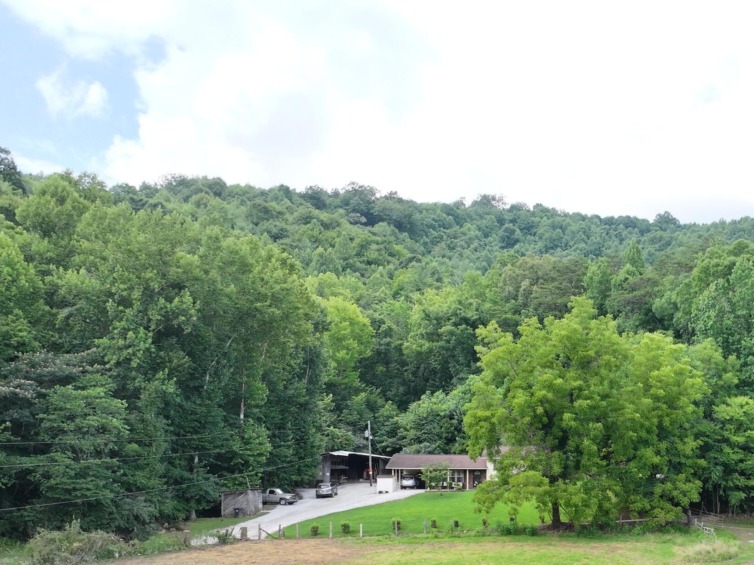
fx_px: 958
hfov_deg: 40.3
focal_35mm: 44
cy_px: 482
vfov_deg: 31.7
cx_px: 653
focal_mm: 12.29
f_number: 2.8
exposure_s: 1/800
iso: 420
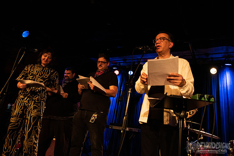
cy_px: 68
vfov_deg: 47.6
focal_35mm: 27
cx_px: 132
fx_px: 177
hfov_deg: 66.8
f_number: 3.2
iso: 3200
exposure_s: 1/125
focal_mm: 24
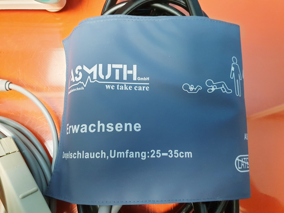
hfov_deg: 67.3
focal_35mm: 26
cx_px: 142
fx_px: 213
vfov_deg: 53.1
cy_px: 106
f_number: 2.4
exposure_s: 1/50
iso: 320
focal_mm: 4.3
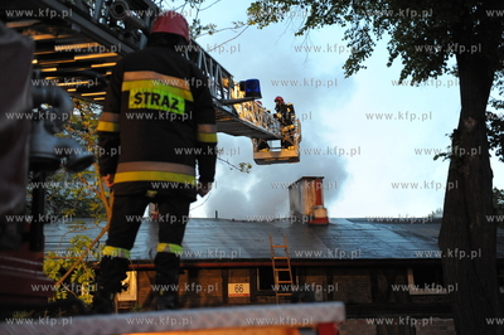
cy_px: 168
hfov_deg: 43.6
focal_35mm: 45
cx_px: 252
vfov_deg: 29.8
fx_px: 629
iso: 3200
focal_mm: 45
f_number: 2.8
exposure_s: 1/50
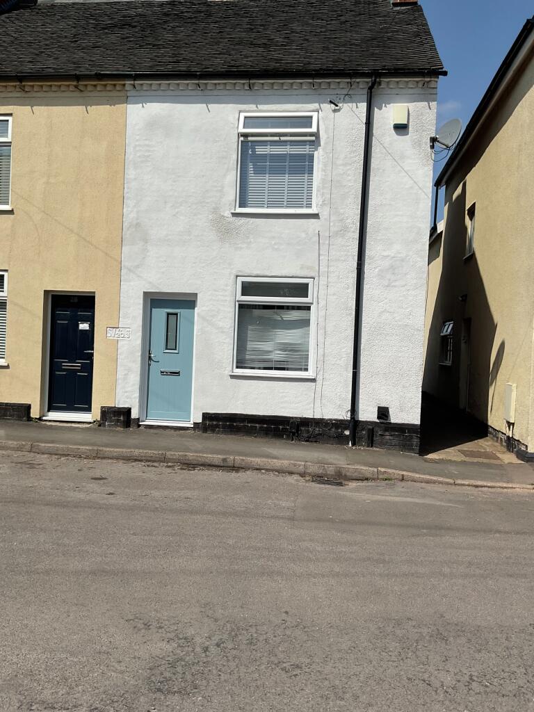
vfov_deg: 61.7
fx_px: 596
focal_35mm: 29
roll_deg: -2.9
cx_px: 267
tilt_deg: -1.5
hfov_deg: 48.2
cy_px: 356
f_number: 1.8
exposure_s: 1/4065
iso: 16
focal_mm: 3
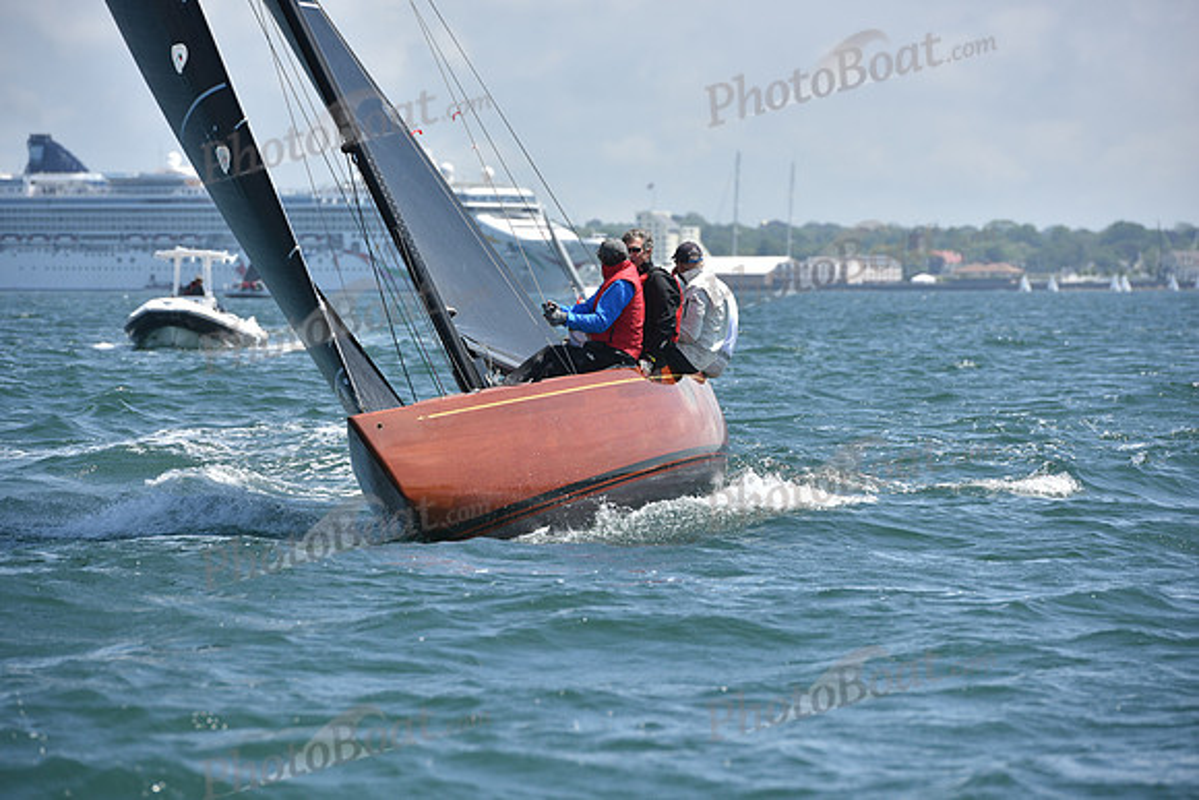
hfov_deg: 10.5
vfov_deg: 7.0
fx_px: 6496
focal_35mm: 195
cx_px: 600
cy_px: 400
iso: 250
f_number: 6.3
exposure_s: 1/1250
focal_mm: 195
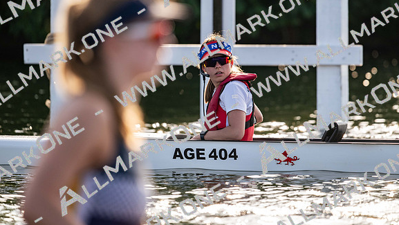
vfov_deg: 2.9
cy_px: 109
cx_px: 200
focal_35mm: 421
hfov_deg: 5.1
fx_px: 4456
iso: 1000
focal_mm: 400
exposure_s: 1/2500
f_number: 4.5
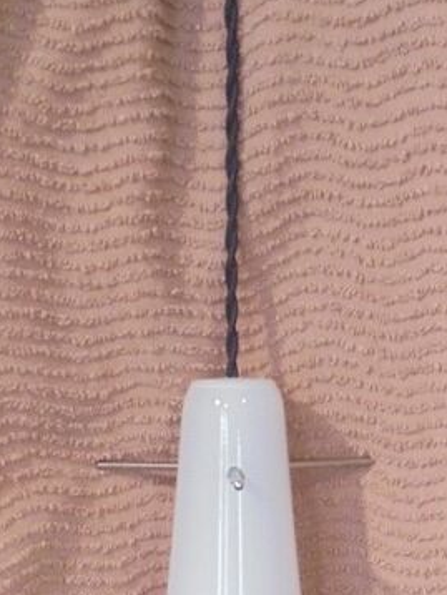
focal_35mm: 108
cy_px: 632
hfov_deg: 13.7
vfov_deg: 17.6
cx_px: 252
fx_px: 1857
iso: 400
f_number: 4.5
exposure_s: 1/8
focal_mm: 7.8
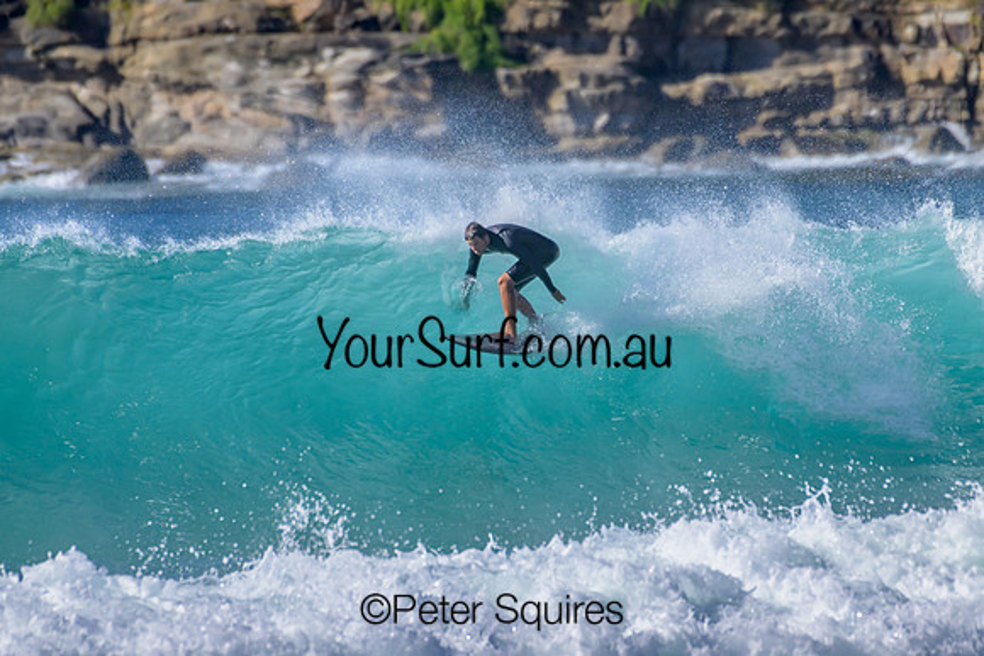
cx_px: 492
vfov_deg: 1.4
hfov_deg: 2.1
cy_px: 328
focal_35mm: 1000
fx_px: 27338
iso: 1000
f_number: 11
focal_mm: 1000
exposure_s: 1/2000
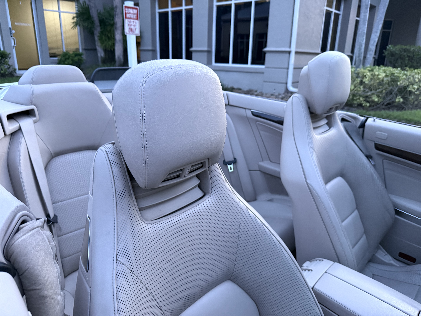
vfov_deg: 56.8
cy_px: 158
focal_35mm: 24
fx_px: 292
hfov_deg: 71.6
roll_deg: -0.9
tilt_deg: -17.6
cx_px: 210
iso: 800
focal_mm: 6.76
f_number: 1.78
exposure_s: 1/47
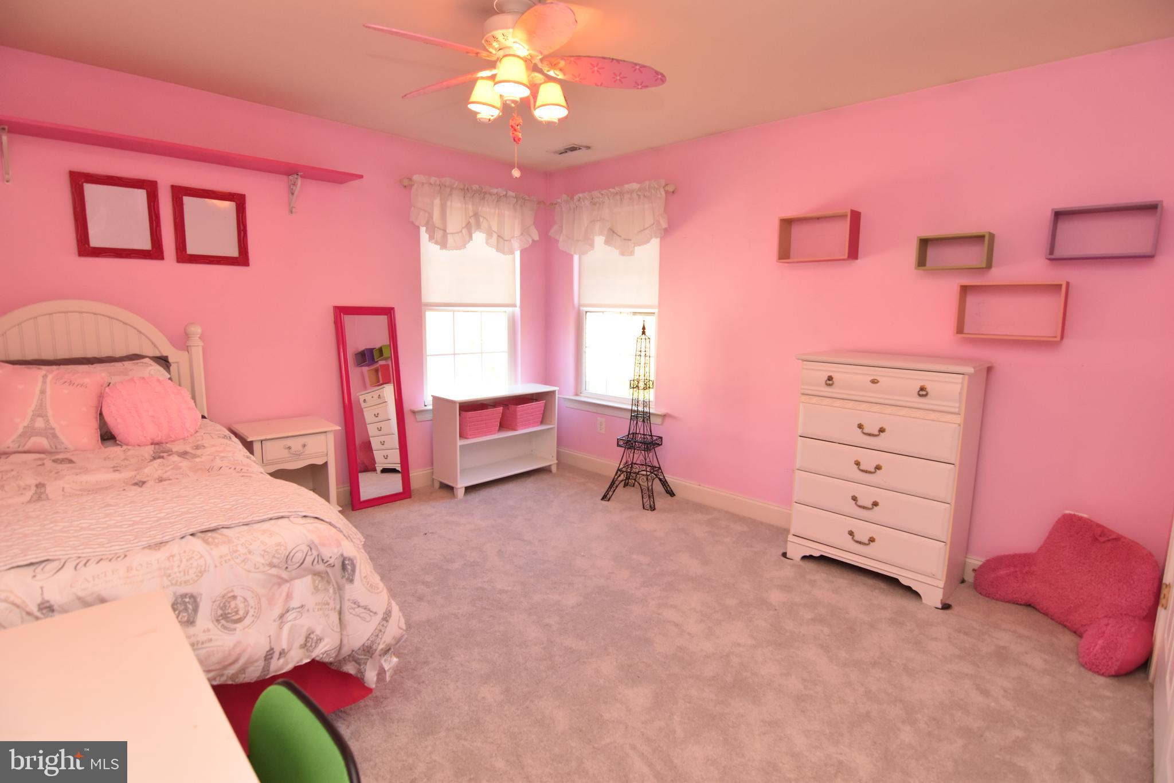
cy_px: 392
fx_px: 538
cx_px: 587
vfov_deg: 72.0
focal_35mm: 16
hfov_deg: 95.0
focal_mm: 11
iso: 800
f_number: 4.5
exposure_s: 1/80
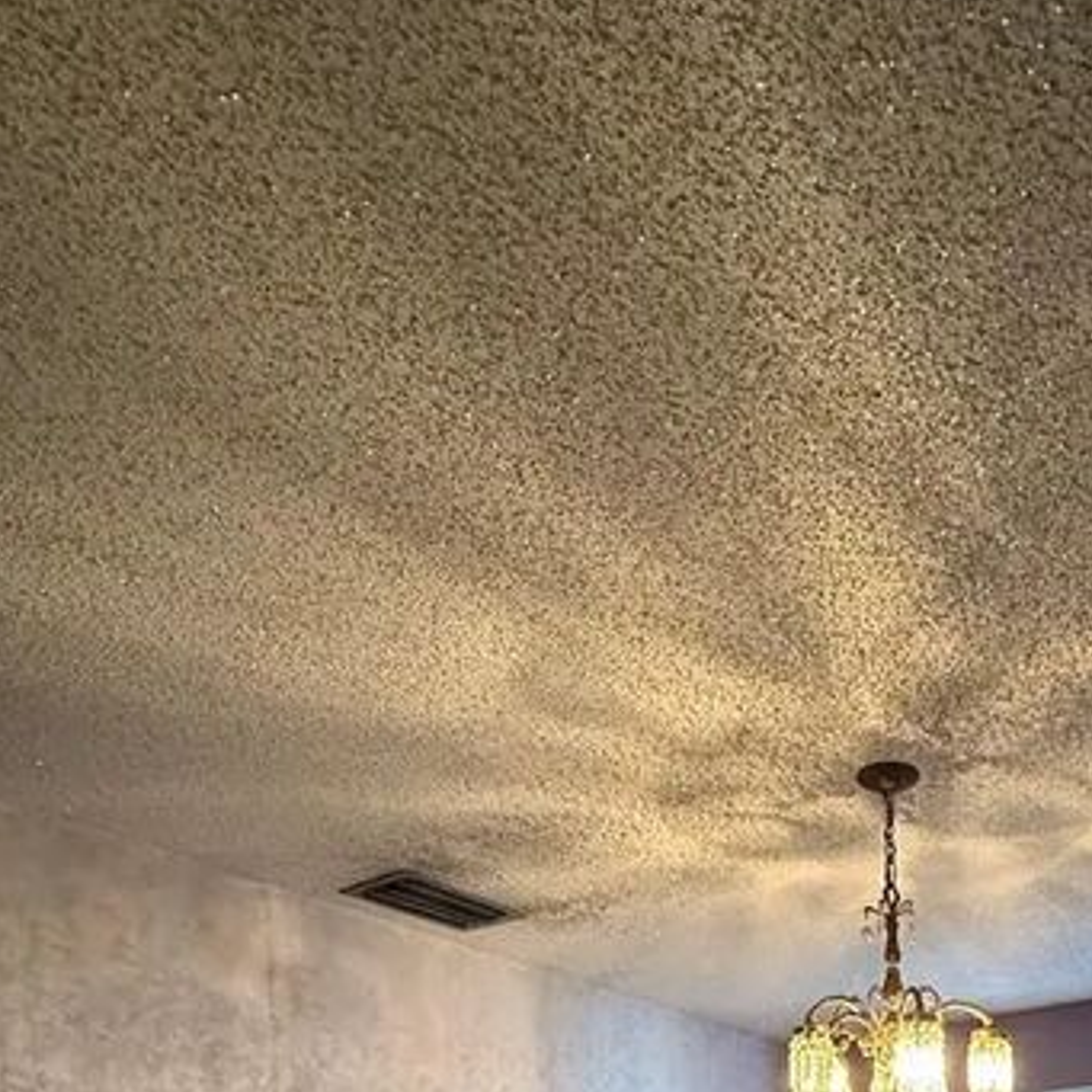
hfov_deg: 49.2
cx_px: 890
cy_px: 1337
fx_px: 1106
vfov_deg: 37.9
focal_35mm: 31
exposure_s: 1/60
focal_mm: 2.22
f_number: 2.2
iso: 800
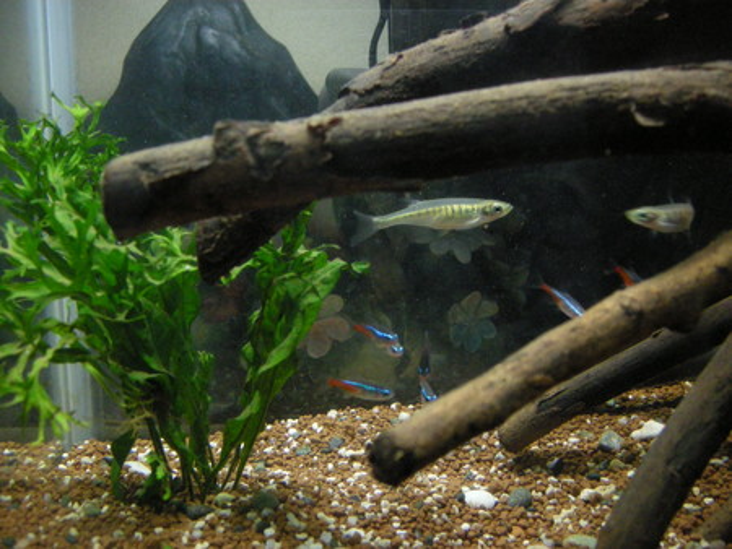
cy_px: 274
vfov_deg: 40.7
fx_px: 741
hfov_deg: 52.6
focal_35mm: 35
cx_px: 366
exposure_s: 1/49.6
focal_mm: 5.7
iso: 400
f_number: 2.8
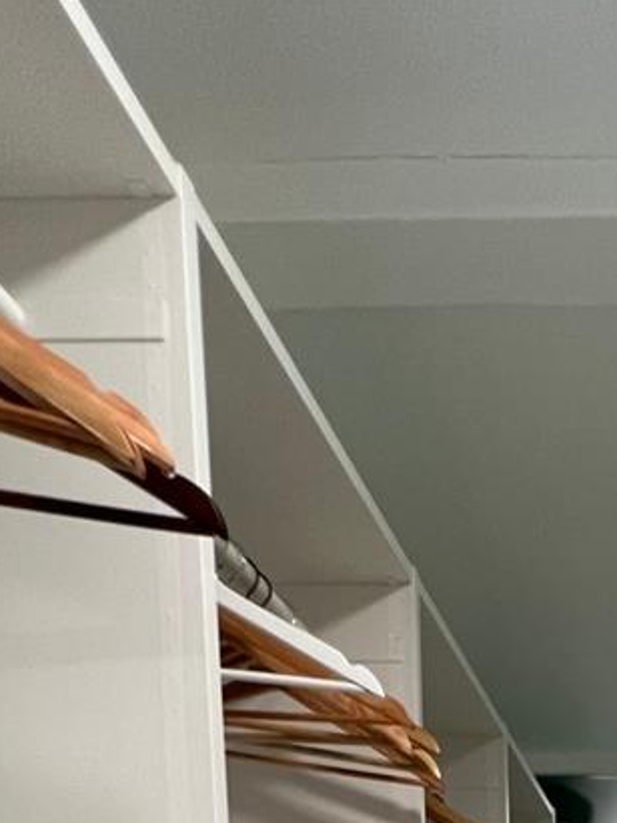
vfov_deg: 30.5
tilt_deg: -6.6
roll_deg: +0.1
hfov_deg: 32.6
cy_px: 1197
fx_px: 904
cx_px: 697
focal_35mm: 38
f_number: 1.8
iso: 160
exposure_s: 1/120
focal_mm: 1.57
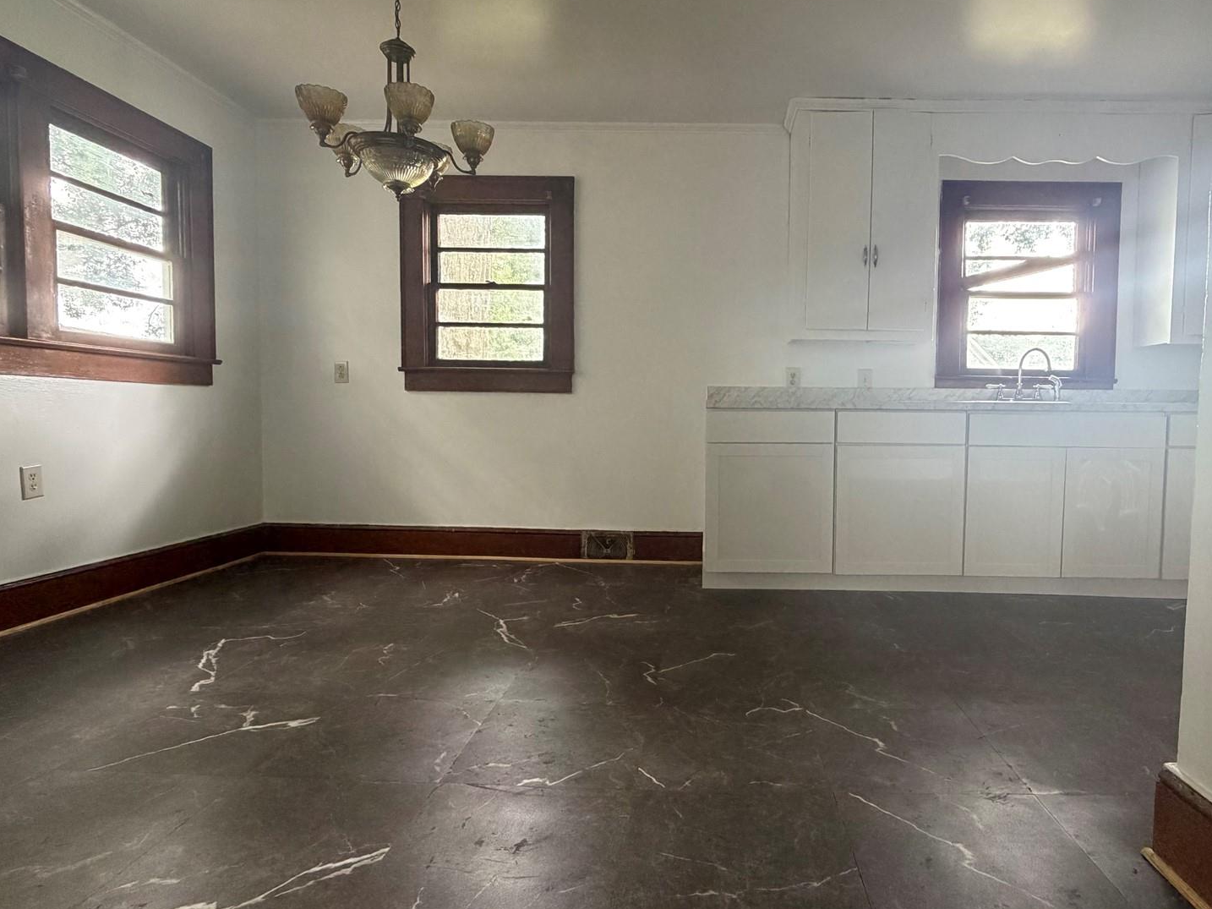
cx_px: 701
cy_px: 447
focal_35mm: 20
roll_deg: -0.7
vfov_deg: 66.0
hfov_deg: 81.2
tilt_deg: -2.5
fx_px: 700
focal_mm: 2.22
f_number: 2.2
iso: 320
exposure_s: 1/62
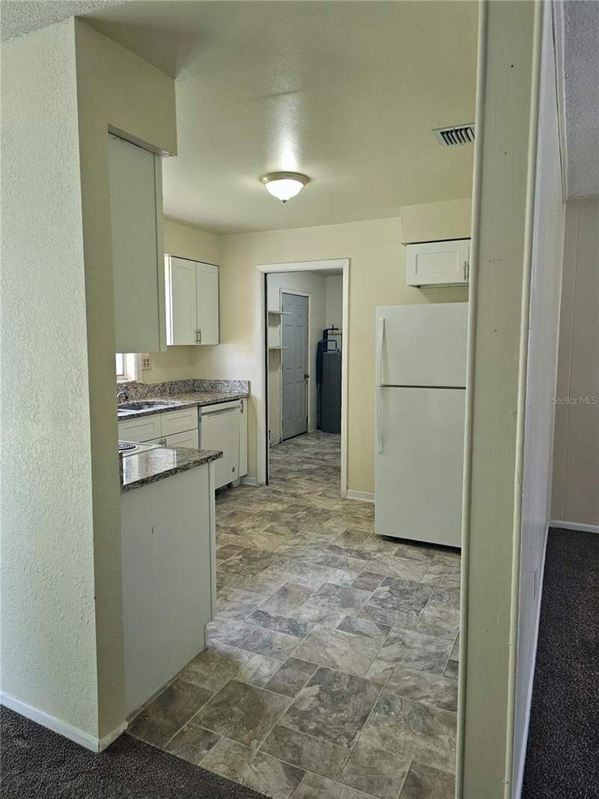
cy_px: 400
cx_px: 300
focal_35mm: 23
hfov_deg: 58.9
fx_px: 530
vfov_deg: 73.9
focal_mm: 6.3
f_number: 1.7
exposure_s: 1/120
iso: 200
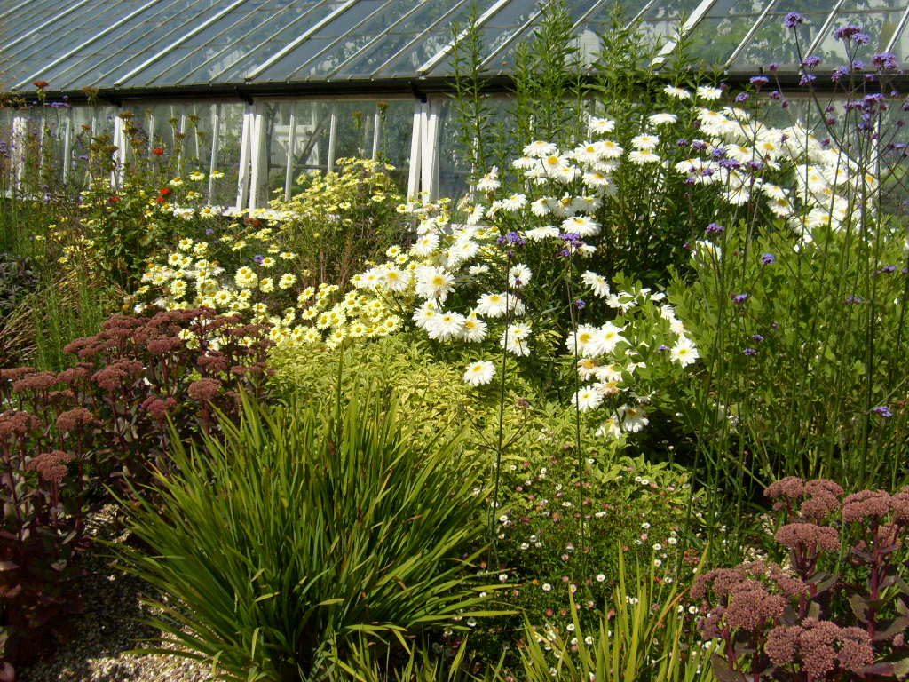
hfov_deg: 52.6
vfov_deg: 40.7
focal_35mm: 35
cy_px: 341
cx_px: 454
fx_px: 919
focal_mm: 5.8
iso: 80
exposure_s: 1/500
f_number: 7.1
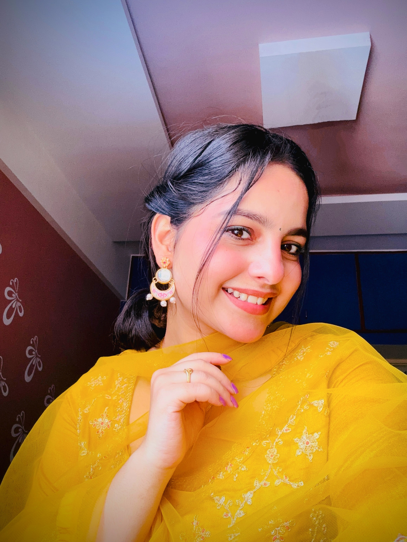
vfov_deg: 60.0
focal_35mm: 30
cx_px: 204
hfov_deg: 46.8
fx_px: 470
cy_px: 271
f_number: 1.9
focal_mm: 2.69
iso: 40
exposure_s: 1/121
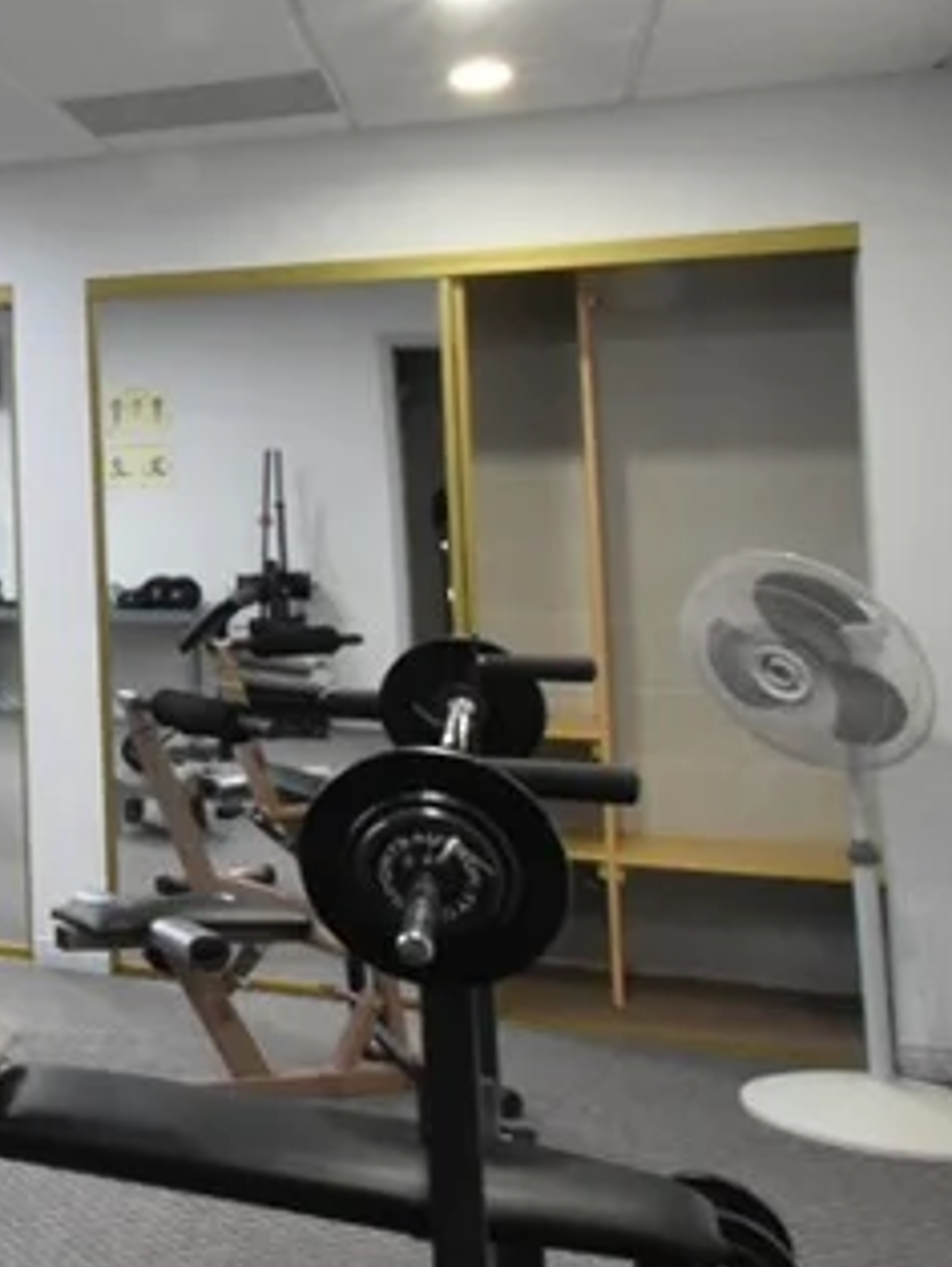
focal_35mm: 47
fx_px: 1721
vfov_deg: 39.7
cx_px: -617
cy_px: 381
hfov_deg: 22.6
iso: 2000
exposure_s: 1/3
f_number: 22
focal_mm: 10
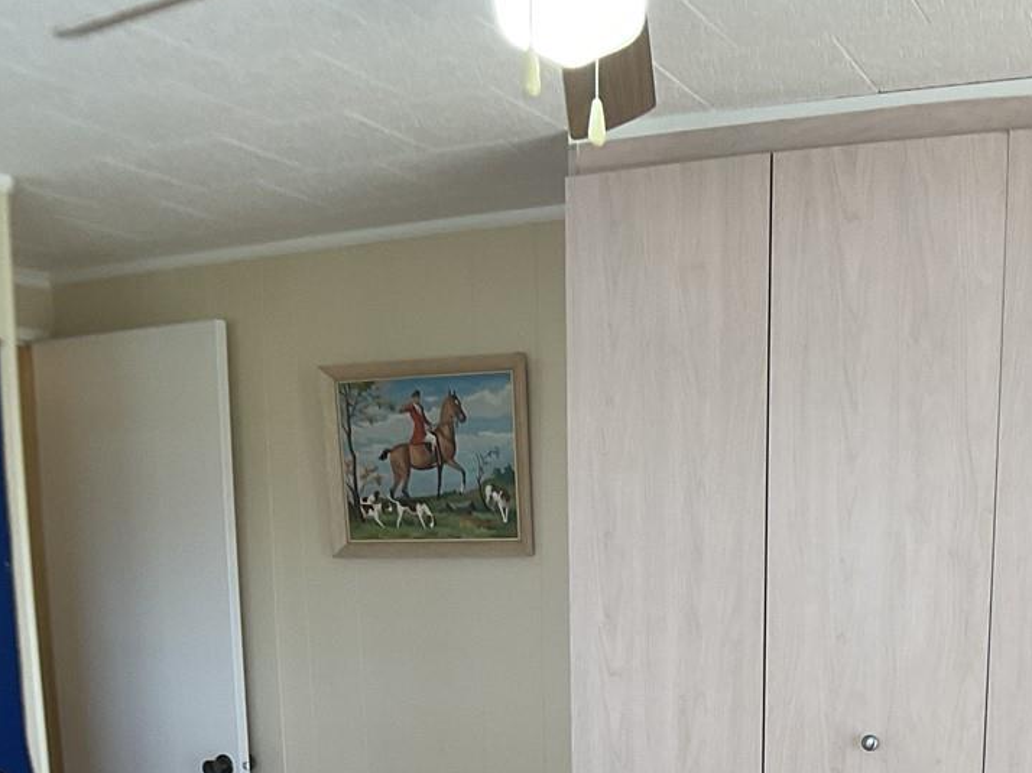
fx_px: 1937
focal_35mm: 65
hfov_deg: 29.6
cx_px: 691
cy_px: 832
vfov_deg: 21.5
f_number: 1.8
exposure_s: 1/120
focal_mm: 3
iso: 64
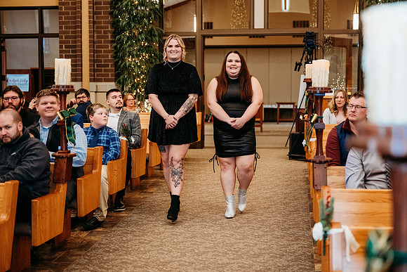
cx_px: 204
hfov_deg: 35.0
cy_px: 136
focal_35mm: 57
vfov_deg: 23.8
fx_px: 645
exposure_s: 1/200
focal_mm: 57
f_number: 2.8
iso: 2000
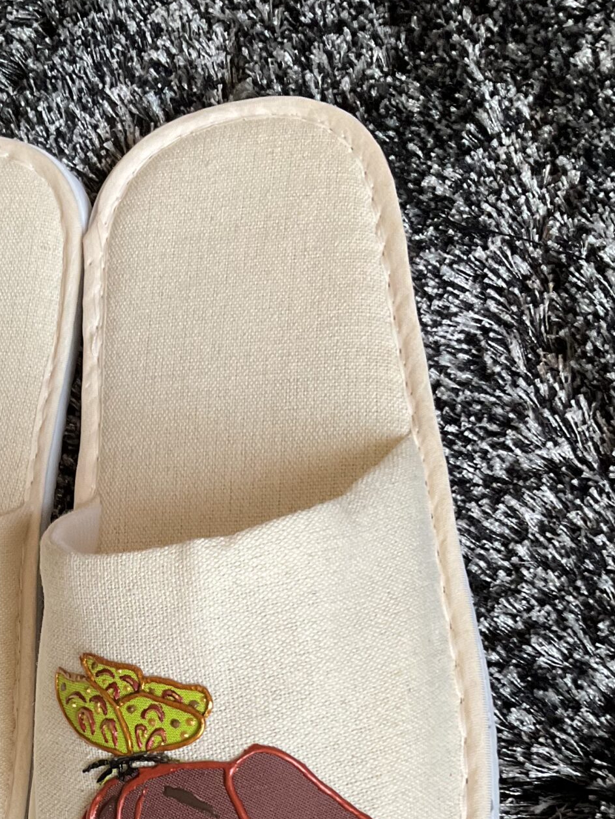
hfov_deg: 24.1
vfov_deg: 31.5
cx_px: 47
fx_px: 1397
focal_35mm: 59
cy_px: 701
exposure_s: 1/60
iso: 80
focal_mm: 3
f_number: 1.8
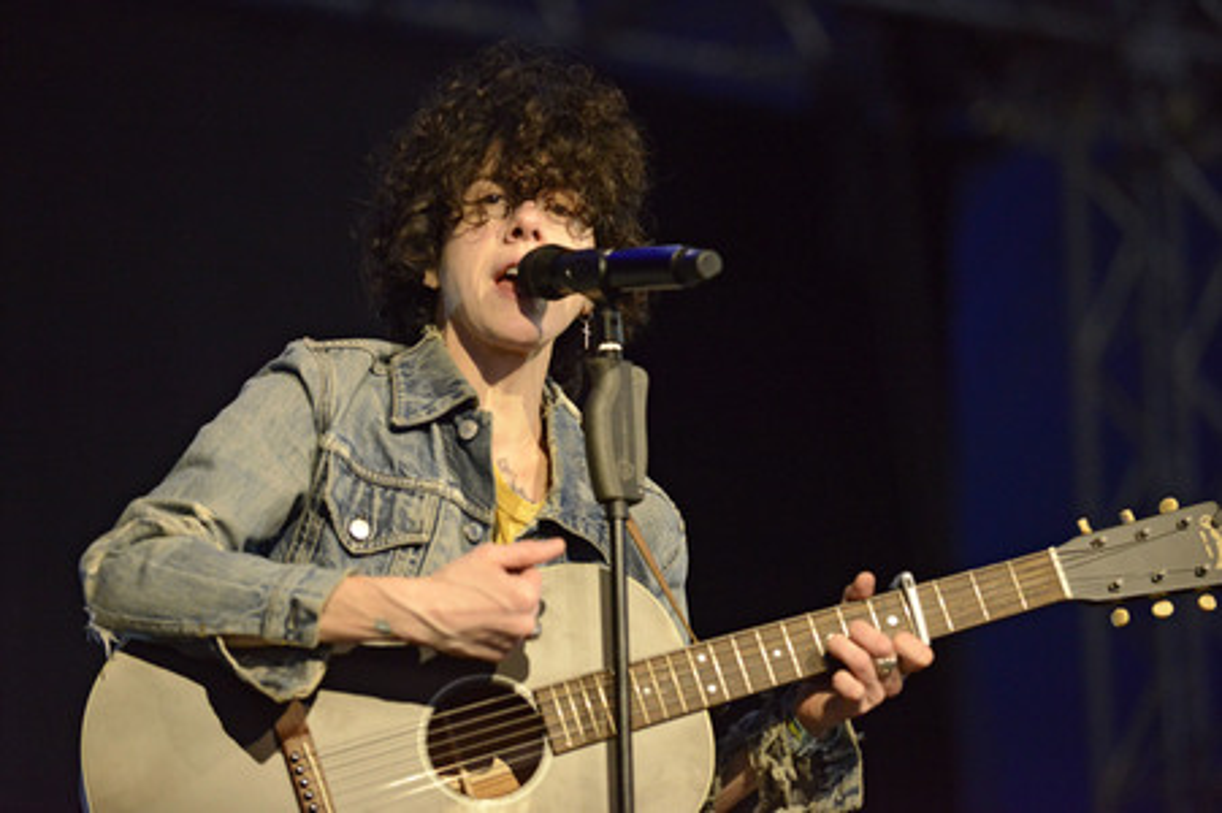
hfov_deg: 15.2
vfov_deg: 10.1
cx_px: 611
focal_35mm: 135
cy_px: 406
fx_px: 4579
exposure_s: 1/320
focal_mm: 135
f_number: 2.8
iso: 6400
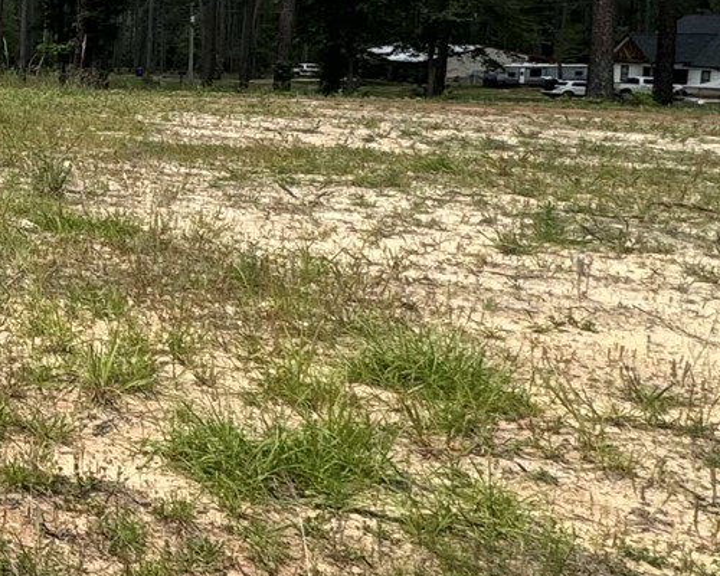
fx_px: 1193
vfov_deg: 26.7
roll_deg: +0.2
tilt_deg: -6.3
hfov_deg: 21.1
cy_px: 131
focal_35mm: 56
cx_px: -605
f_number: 2.2
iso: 50
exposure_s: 1/2028
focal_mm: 2.22
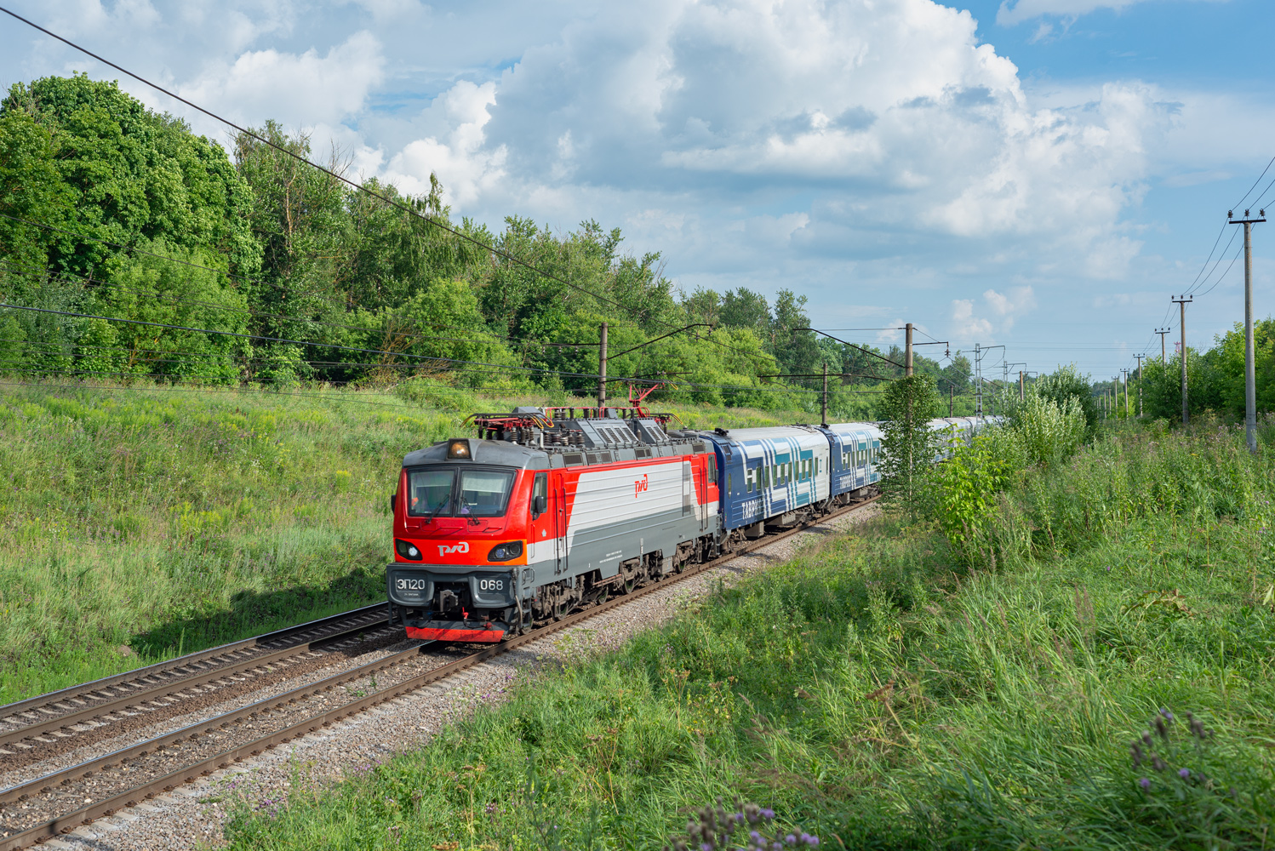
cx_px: 638
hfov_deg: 39.6
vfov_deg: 27.0
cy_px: 426
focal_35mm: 50
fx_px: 1771
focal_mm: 50
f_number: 7.1
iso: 160
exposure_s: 1/500
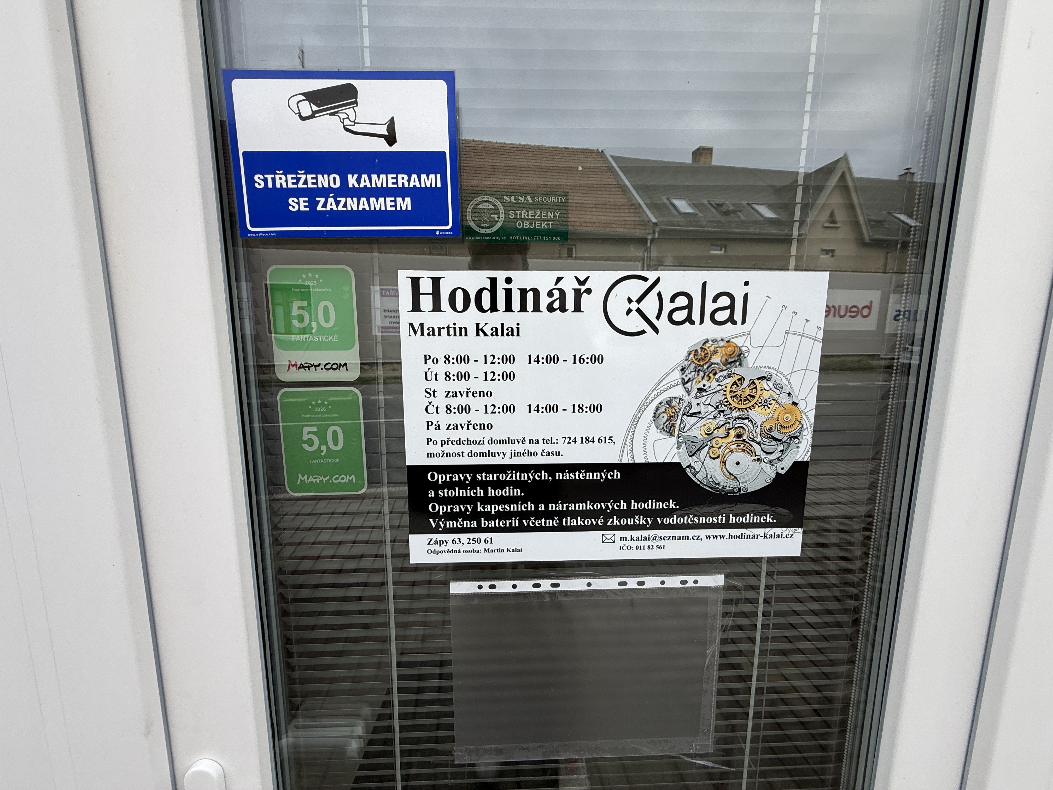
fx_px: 426
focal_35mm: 14
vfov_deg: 85.7
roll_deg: +0.3
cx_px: 526
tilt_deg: -8.9
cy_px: 395
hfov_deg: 102.1
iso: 50
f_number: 2.2
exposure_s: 1/413
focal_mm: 2.22
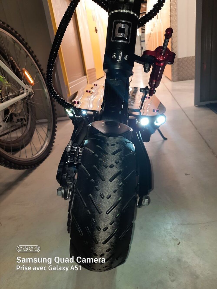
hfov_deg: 54.9
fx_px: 209
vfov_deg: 69.4
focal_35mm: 25
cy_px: 144
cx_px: 108
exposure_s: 1/50
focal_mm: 4.6
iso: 64
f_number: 2
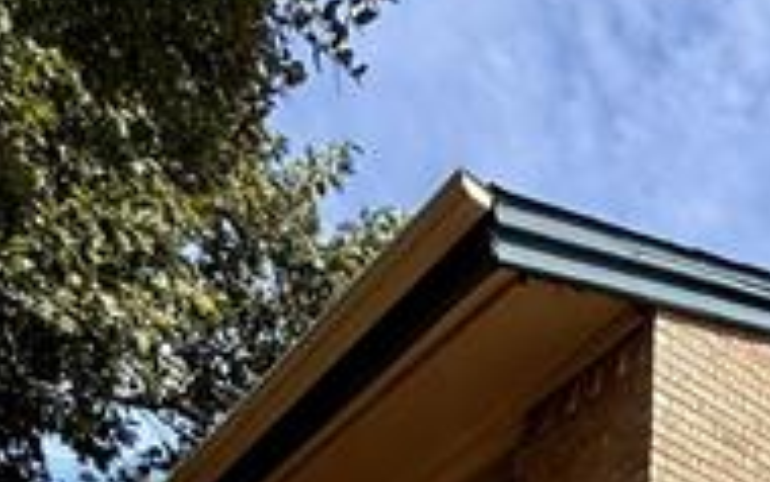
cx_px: 932
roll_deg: -1.4
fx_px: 1260
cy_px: 1106
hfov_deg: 29.2
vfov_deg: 14.9
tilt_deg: +4.1
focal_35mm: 60
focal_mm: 2.22
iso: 50
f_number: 2.2
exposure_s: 1/1339
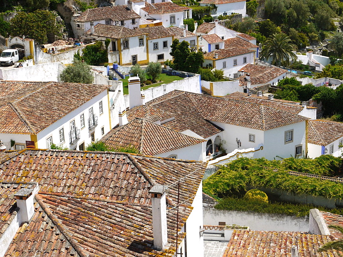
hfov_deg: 31.2
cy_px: 128
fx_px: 614
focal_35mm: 62
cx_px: 172
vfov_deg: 23.7
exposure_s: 1/160
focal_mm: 31
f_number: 7.1
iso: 100
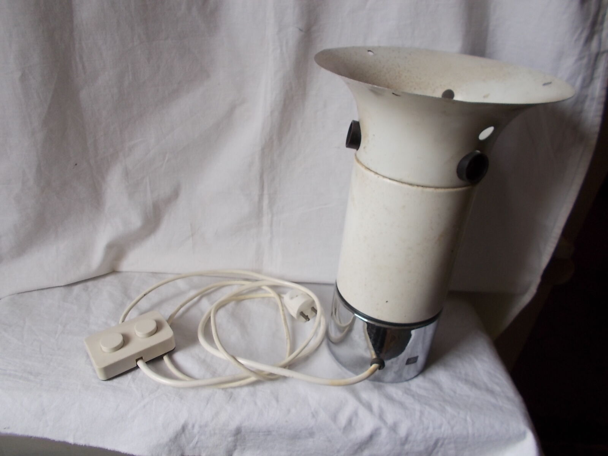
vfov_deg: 53.1
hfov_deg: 67.3
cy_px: 228
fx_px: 457
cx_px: 304
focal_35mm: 26
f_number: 3.2
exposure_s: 1/25
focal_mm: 4.6
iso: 100
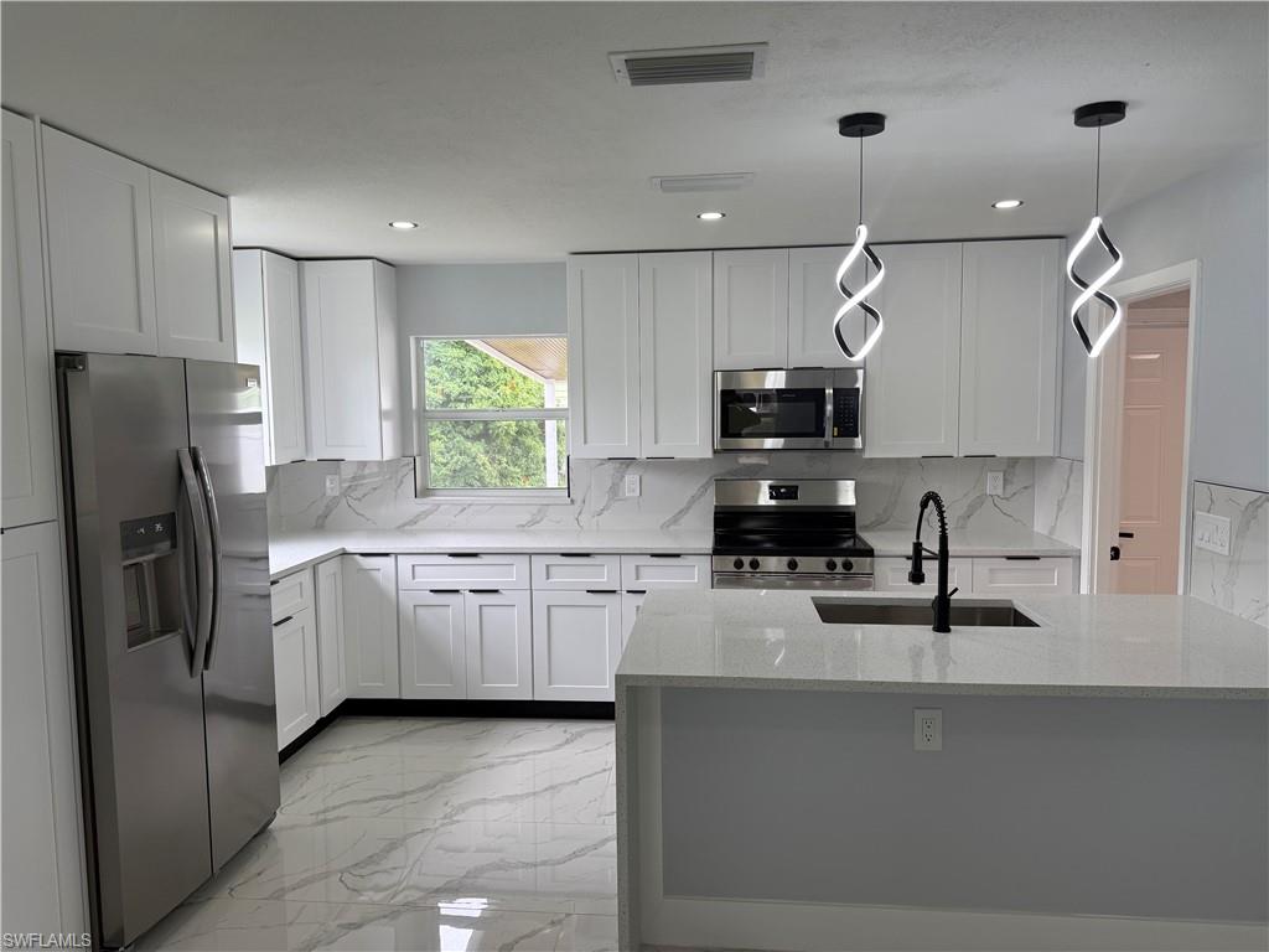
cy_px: 476
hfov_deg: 71.6
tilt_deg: -2.7
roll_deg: -0.1
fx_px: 880
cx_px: 634
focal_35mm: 24
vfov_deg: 56.8
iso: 100
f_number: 1.78
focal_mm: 6.76
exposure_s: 1/230
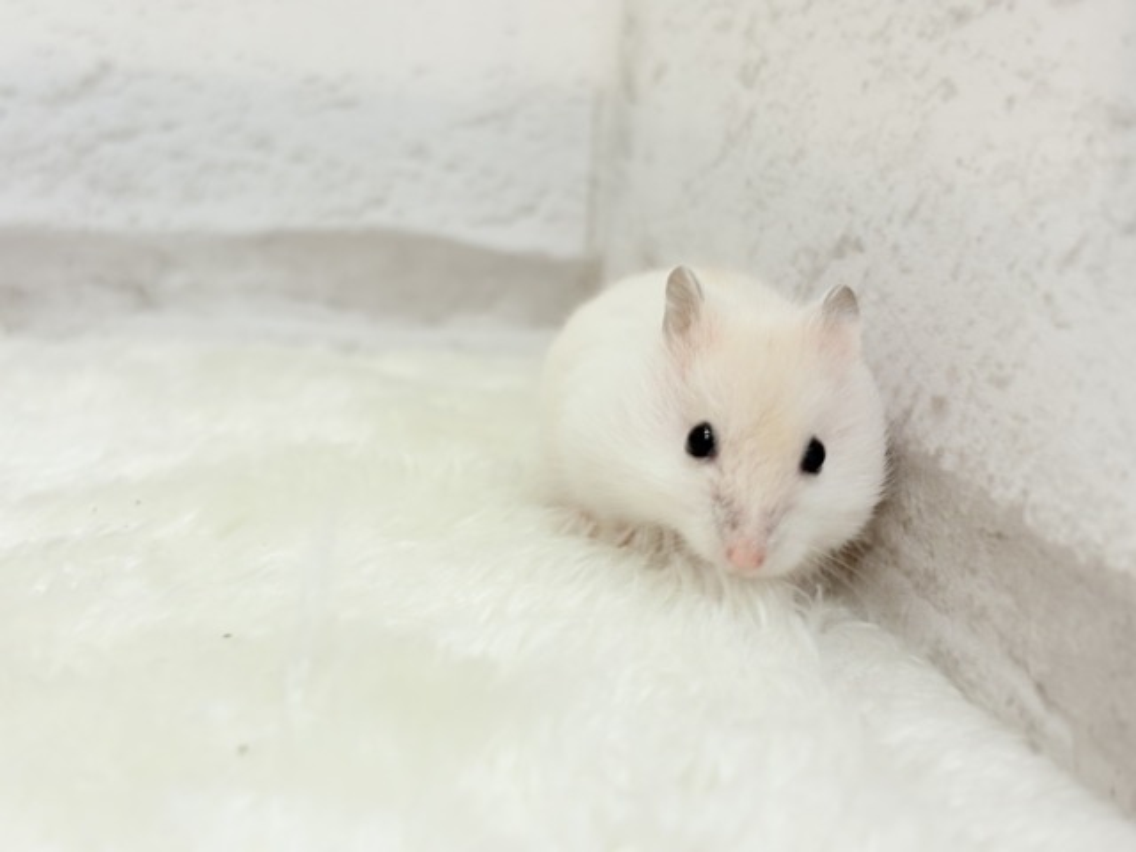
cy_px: 426
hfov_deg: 36.8
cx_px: 568
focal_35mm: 52
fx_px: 1706
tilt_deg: -12.2
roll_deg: -1.8
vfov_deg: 28.0
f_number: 1.6
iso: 32
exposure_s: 1/50
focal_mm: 5.96
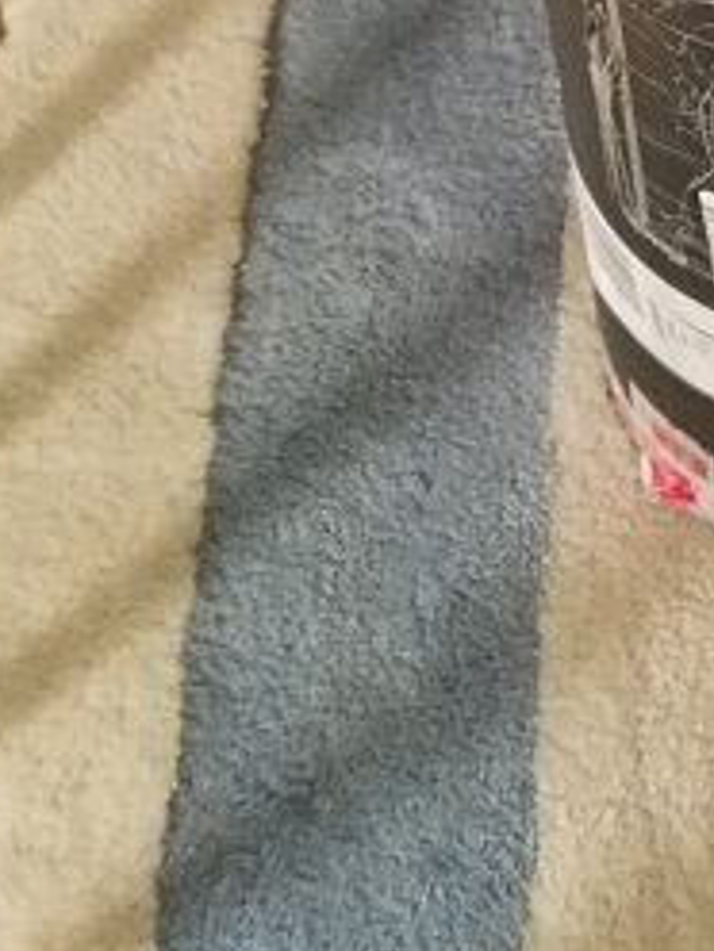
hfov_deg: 16.8
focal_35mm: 84
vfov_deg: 20.9
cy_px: -322
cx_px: 856
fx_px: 2310
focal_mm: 4.2
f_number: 1.7
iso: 250
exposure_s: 1/10
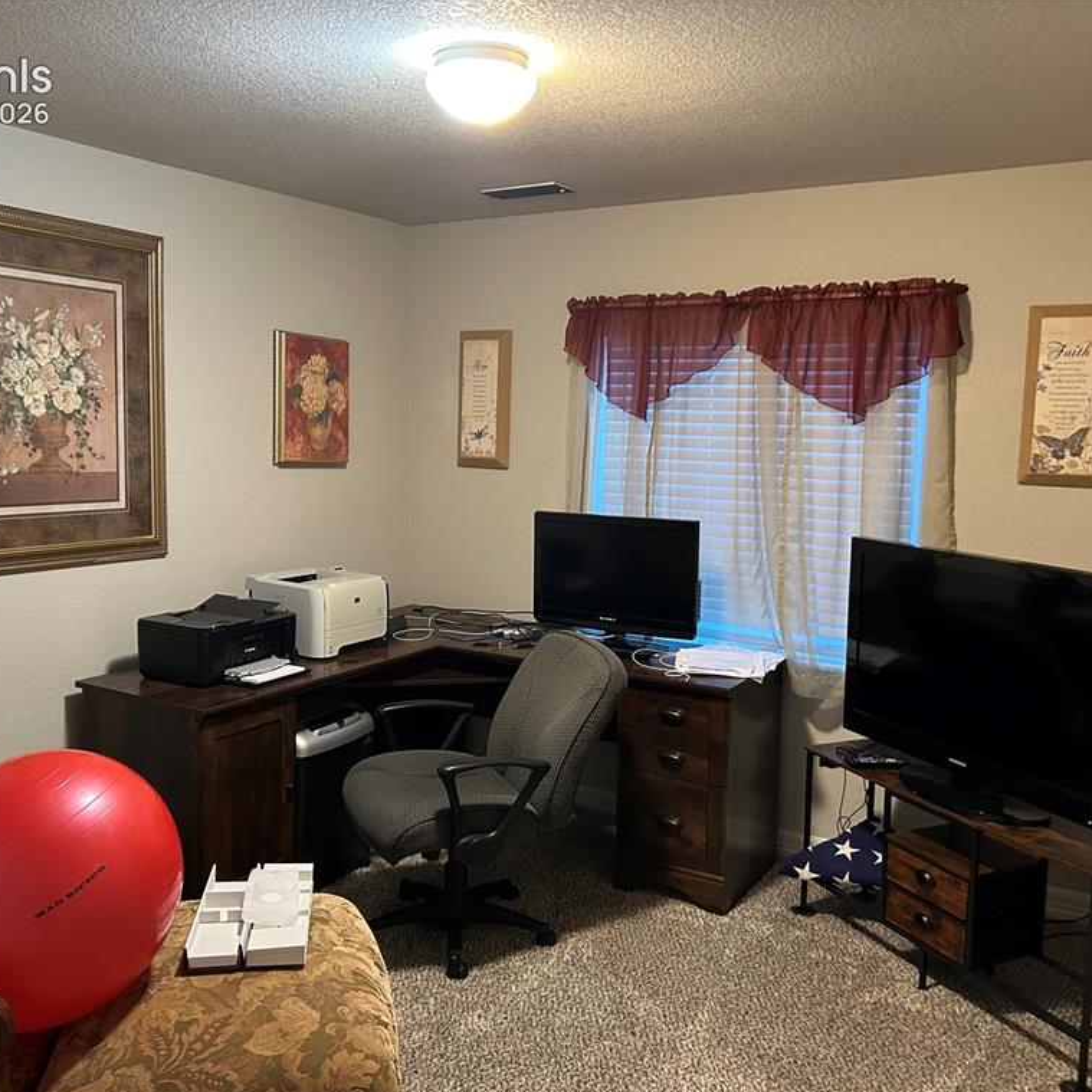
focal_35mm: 31
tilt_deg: -7.1
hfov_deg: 52.5
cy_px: 549
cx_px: 508
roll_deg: -0.7
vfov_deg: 52.5
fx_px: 1106
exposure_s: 1/40
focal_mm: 5.7
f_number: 1.5
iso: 400
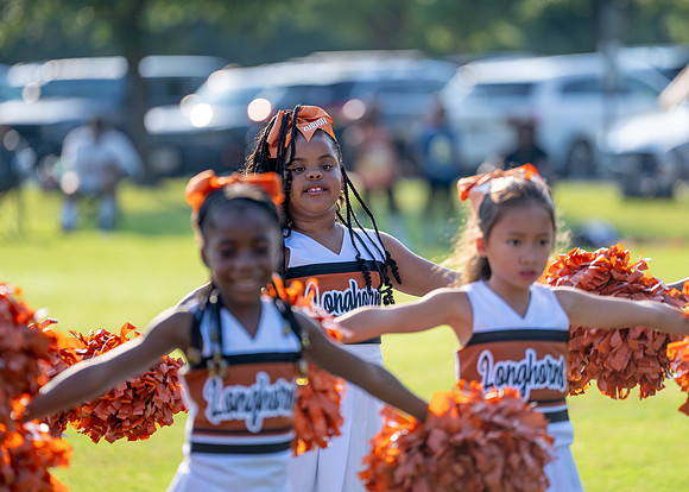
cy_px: 224
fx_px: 4576
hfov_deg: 8.6
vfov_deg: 6.2
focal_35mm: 234
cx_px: 351
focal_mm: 200
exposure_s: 1/2000
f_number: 2.8
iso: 200
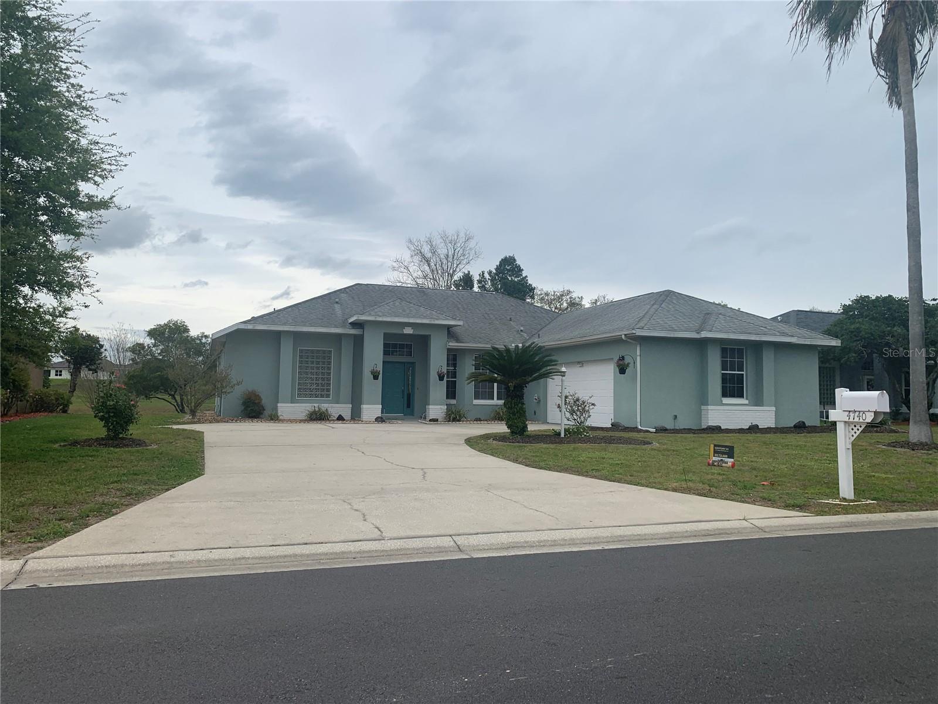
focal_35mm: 26
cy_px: 352
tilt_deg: +3.6
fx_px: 705
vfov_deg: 53.1
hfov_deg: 67.3
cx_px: 469
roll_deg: -1.3
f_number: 1.8
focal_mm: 4.25
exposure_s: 1/1610
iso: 25
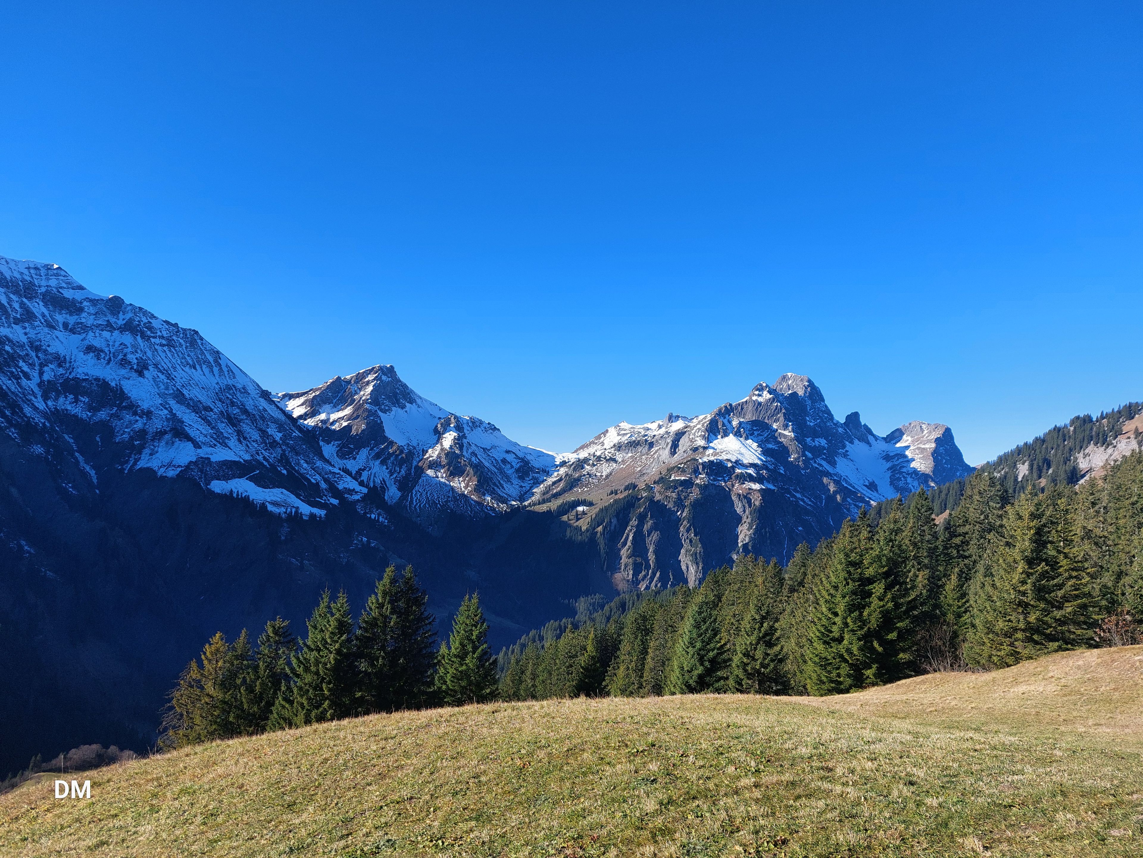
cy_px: 429
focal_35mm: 24
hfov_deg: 71.6
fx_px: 792
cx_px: 572
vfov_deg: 56.8
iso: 25
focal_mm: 5.23
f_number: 1.8
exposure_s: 1/868
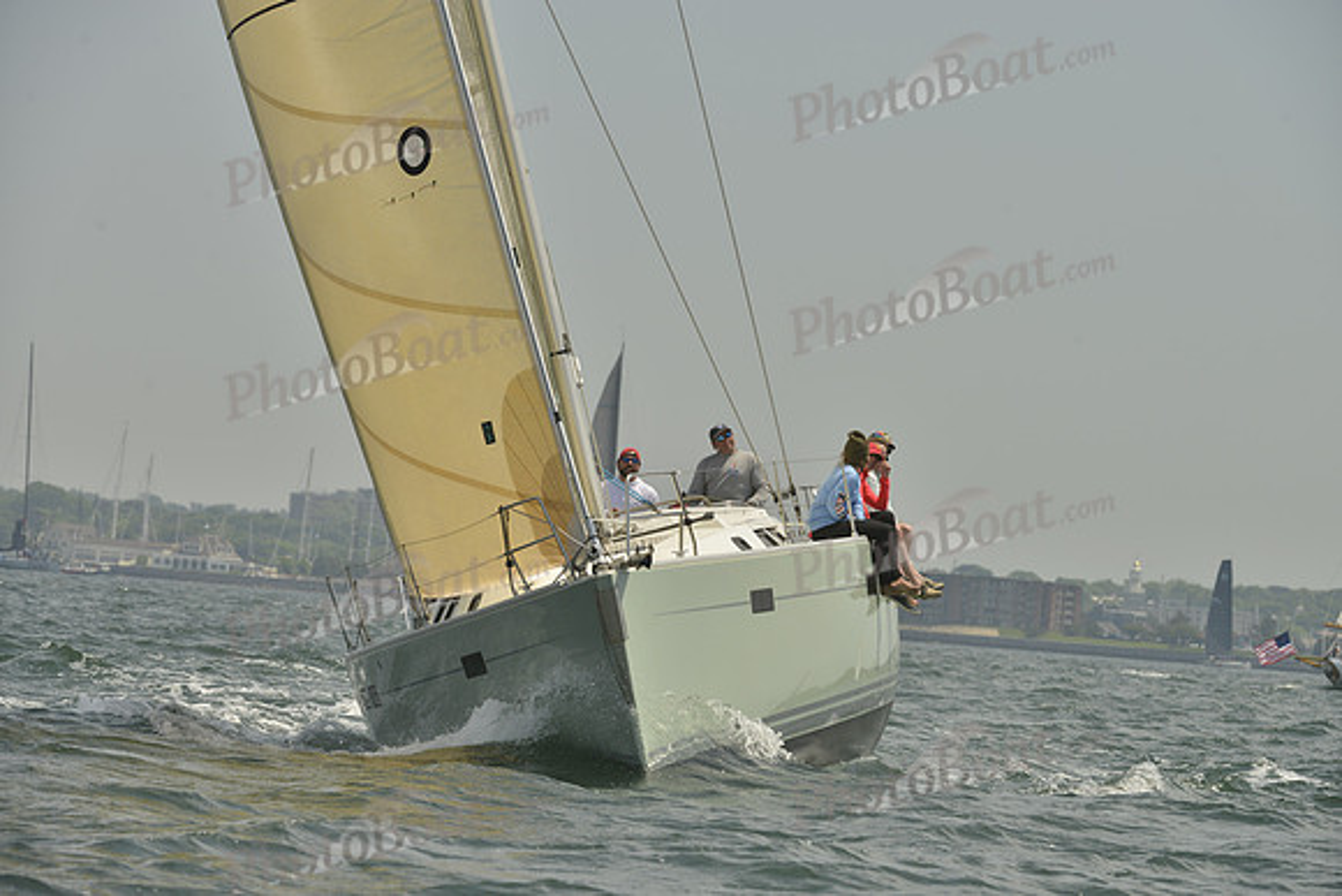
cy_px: 448
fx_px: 8203
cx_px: 671
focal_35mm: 220
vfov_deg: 6.2
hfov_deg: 9.4
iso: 280
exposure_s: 1/1000
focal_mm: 220
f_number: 9
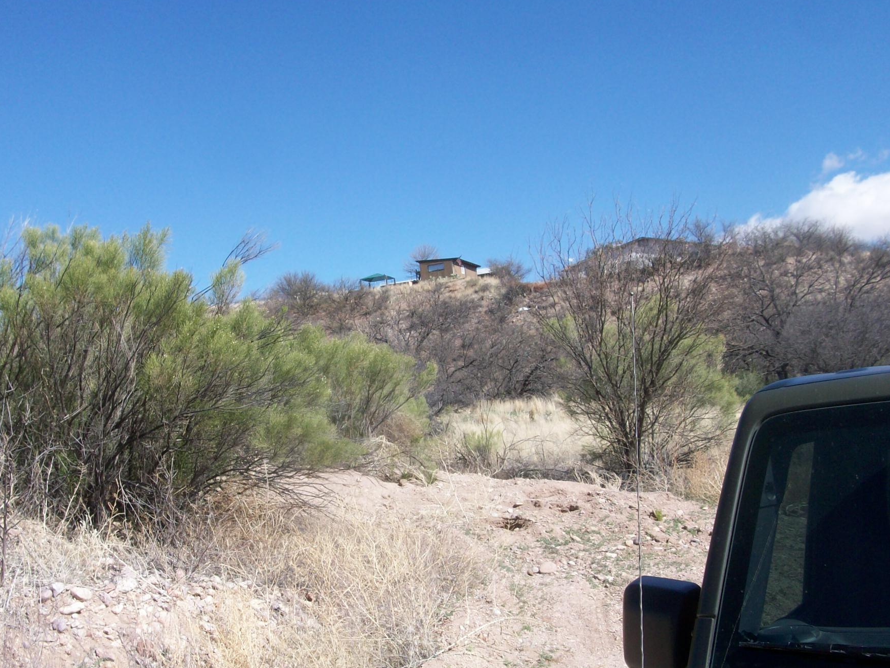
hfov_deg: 46.7
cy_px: 345
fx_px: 1028
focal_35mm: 40
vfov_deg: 36.0
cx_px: 399
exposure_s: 1/278
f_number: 5.5
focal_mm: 5.7
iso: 64
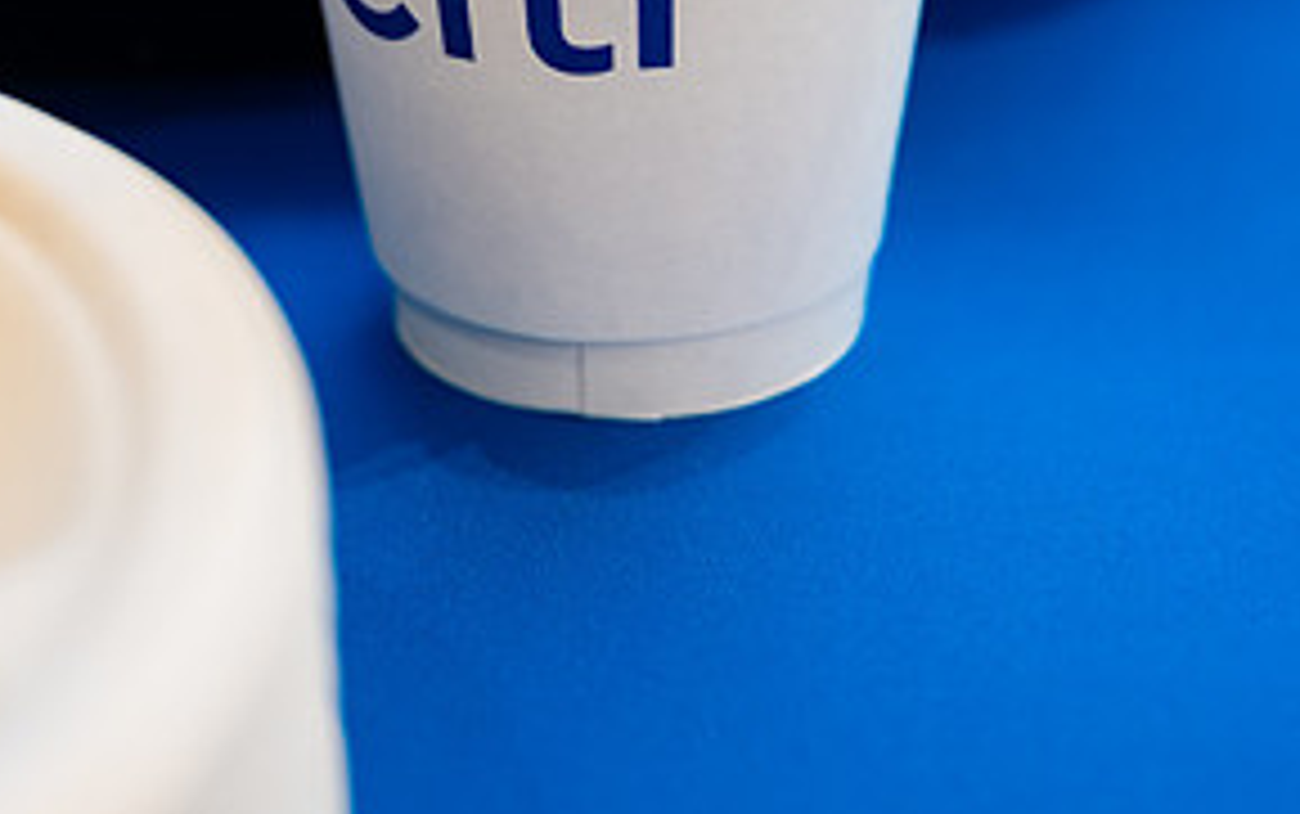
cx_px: 507
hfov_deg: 21.2
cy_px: -27
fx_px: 3474
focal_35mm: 98
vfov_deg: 13.2
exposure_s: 1/200
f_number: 3.2
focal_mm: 46
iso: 400
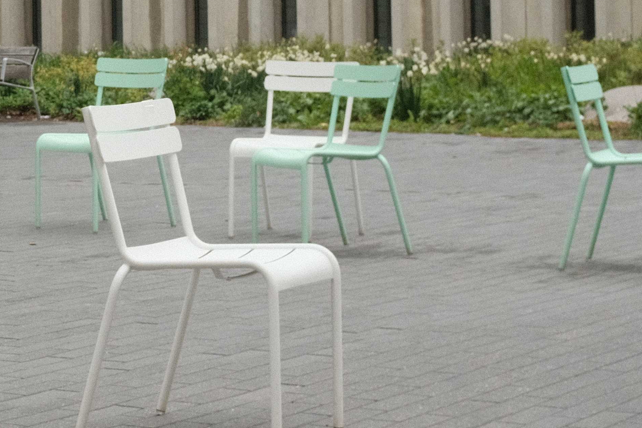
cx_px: -153
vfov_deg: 10.4
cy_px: -59
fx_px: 2319
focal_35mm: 130
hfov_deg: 15.2
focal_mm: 27
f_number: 9
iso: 1250
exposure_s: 1/500
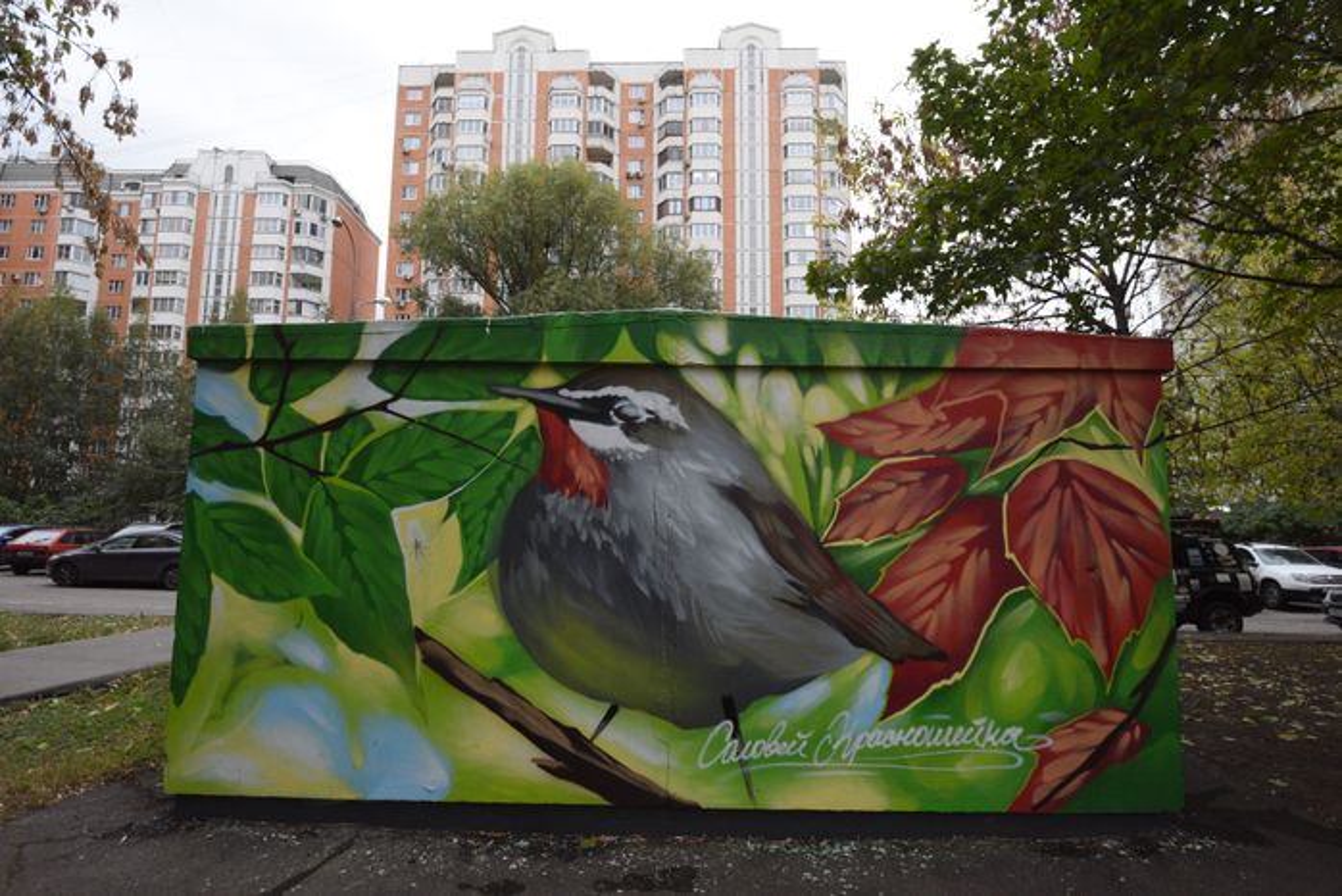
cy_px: 448
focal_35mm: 19
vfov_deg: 64.6
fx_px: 709
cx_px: 671
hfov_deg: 86.9
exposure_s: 1/1600
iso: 4000
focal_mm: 19
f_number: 5
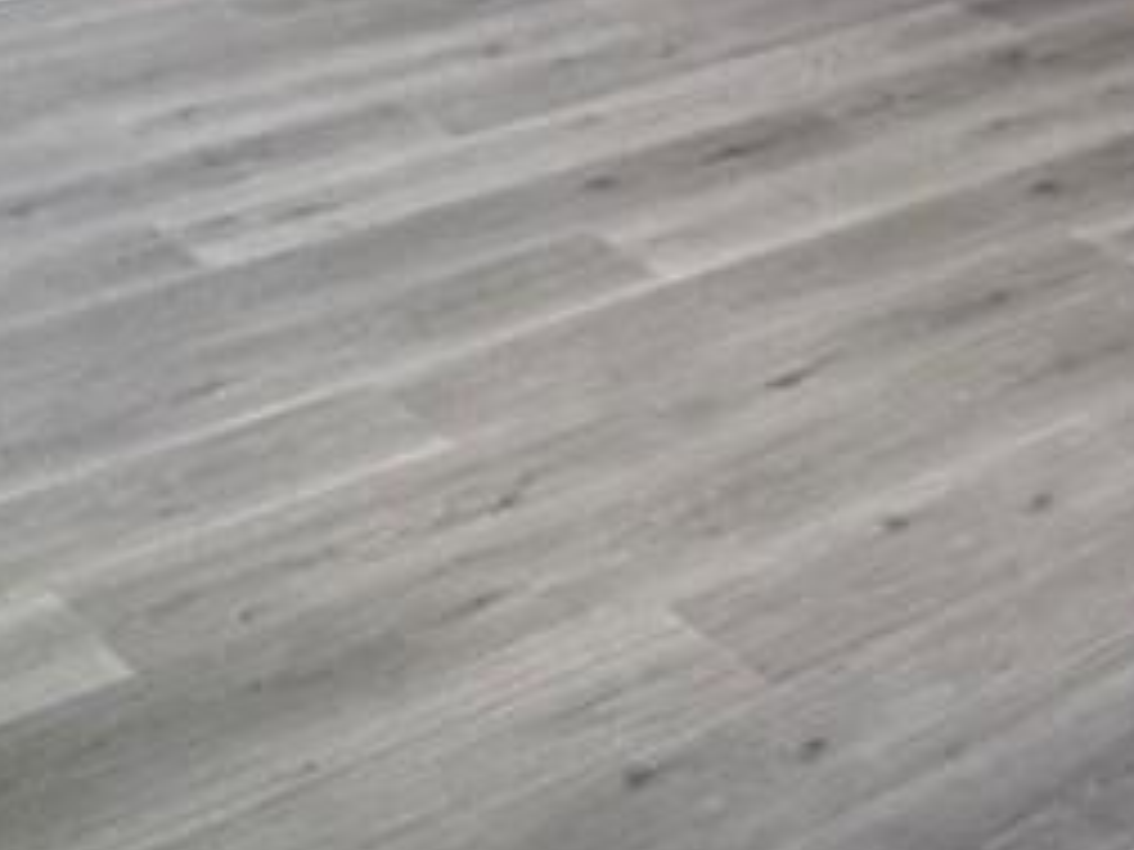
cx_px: 1269
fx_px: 2916
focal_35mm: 89
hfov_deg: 20.9
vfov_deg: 14.6
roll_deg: -1.4
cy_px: -661
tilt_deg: -7.2
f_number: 2.2
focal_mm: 2.22
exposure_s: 1/120
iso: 250
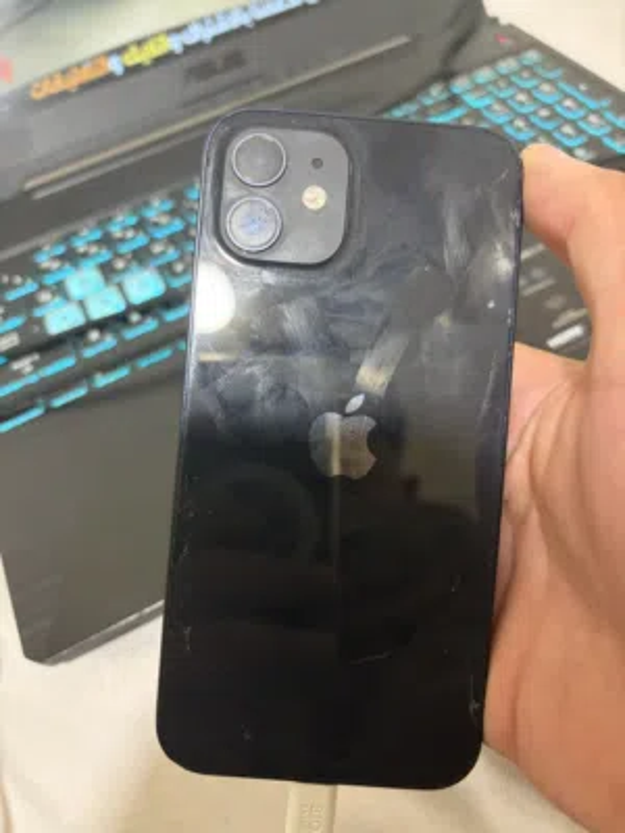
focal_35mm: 26
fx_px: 626
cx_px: 312
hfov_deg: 53.1
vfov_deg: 67.3
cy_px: 416
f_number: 1.6
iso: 500
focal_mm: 5.96
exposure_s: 1/50
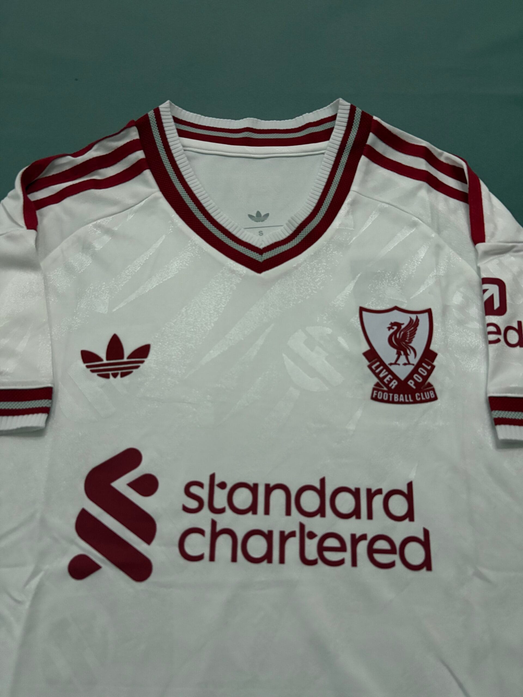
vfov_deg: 67.3
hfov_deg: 53.1
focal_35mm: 26
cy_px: 348
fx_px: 524
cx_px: 262
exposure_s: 1/50
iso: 500
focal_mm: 5.96
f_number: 1.6
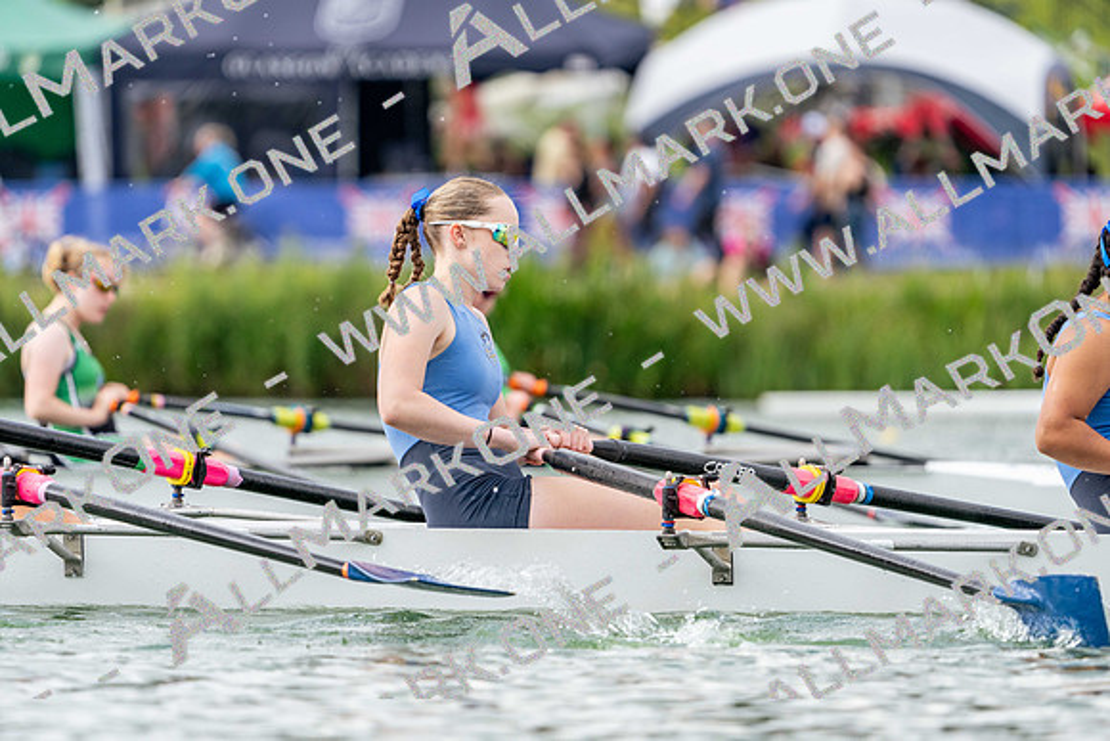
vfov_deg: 3.4
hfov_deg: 5.1
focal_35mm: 407
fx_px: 12552
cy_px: 370
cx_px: 555
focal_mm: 407
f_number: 6.3
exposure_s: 1/1600
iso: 640
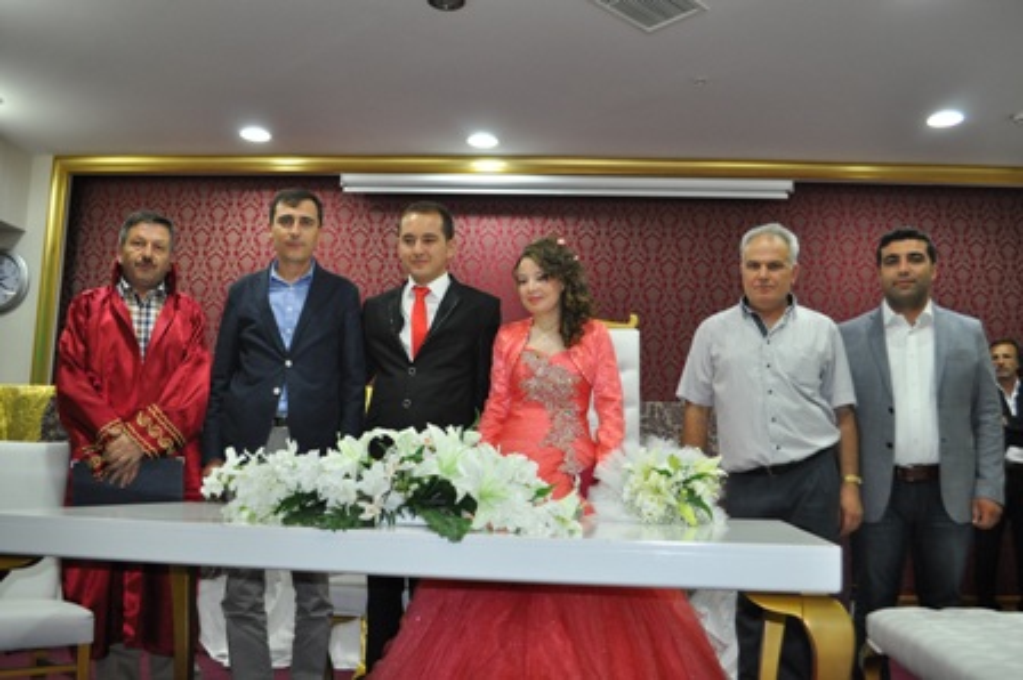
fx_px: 852
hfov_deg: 62.0
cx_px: 512
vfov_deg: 43.5
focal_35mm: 30
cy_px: 340
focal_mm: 20
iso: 800
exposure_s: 1/80
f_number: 3.8
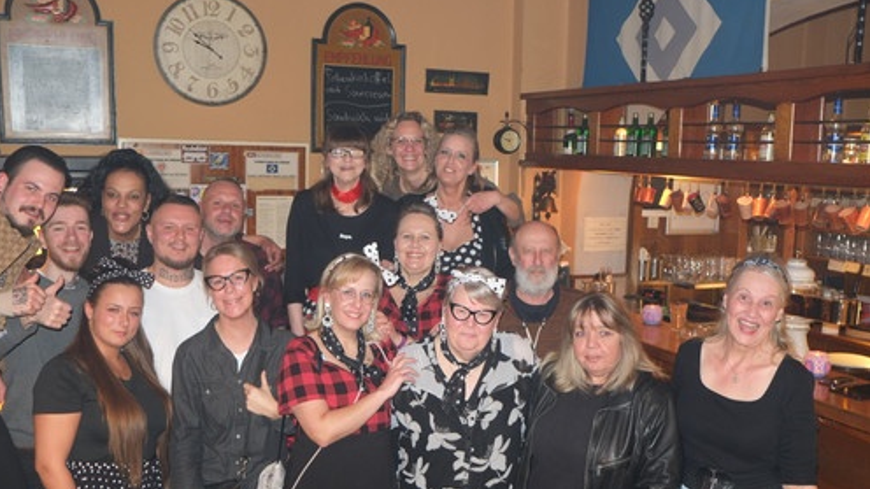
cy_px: 273
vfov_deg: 31.2
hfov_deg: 52.8
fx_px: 877
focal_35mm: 38
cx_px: 433
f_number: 3.2
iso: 800
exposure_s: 1/15
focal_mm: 24.3
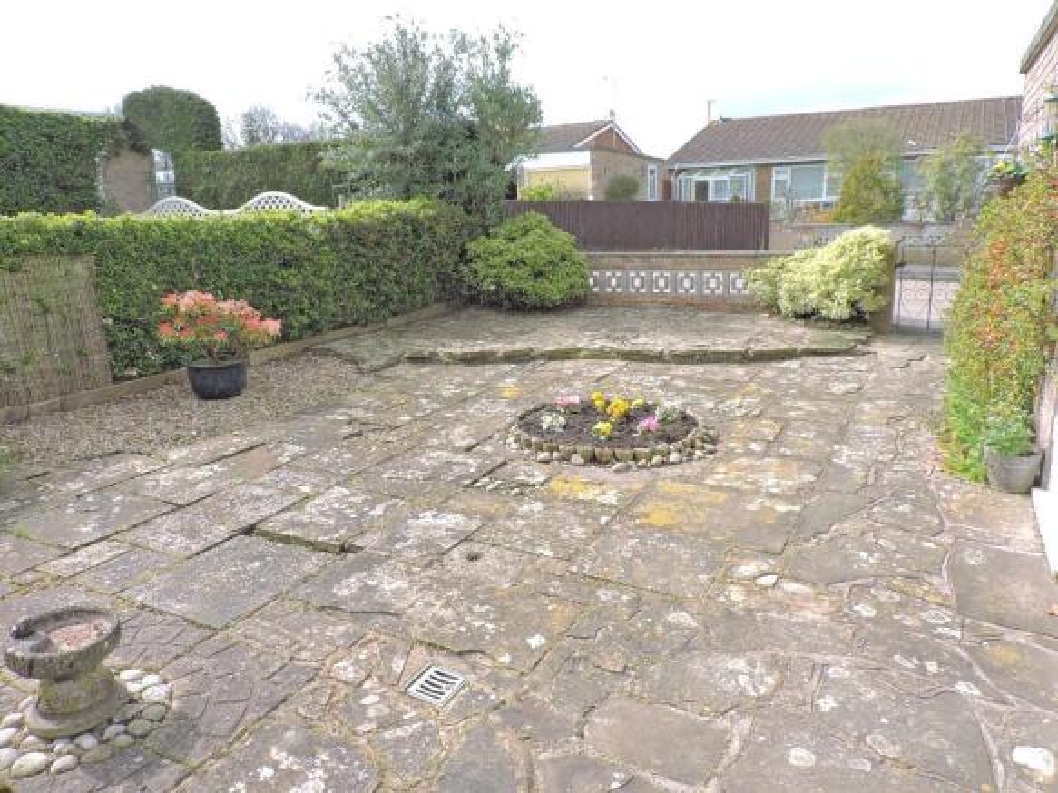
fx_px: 733
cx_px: 529
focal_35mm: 24
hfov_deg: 71.6
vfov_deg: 56.8
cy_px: 396
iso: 100
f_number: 3
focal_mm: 4.3
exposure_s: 1/200
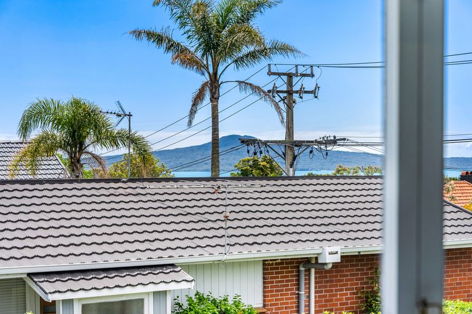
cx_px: 236
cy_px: 157
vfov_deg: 18.2
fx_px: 983
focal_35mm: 75
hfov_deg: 27.0
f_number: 7.1
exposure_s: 1/1250
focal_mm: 75
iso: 400
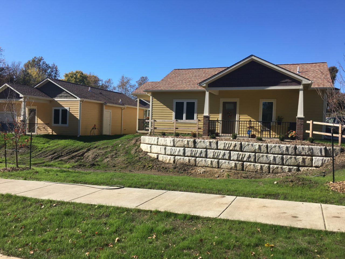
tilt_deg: +0.5
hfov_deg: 61.7
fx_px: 289
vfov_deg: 48.2
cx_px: 172
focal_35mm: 29
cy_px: 130
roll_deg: -0.9
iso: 25
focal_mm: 4.15
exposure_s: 1/1131
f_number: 2.2
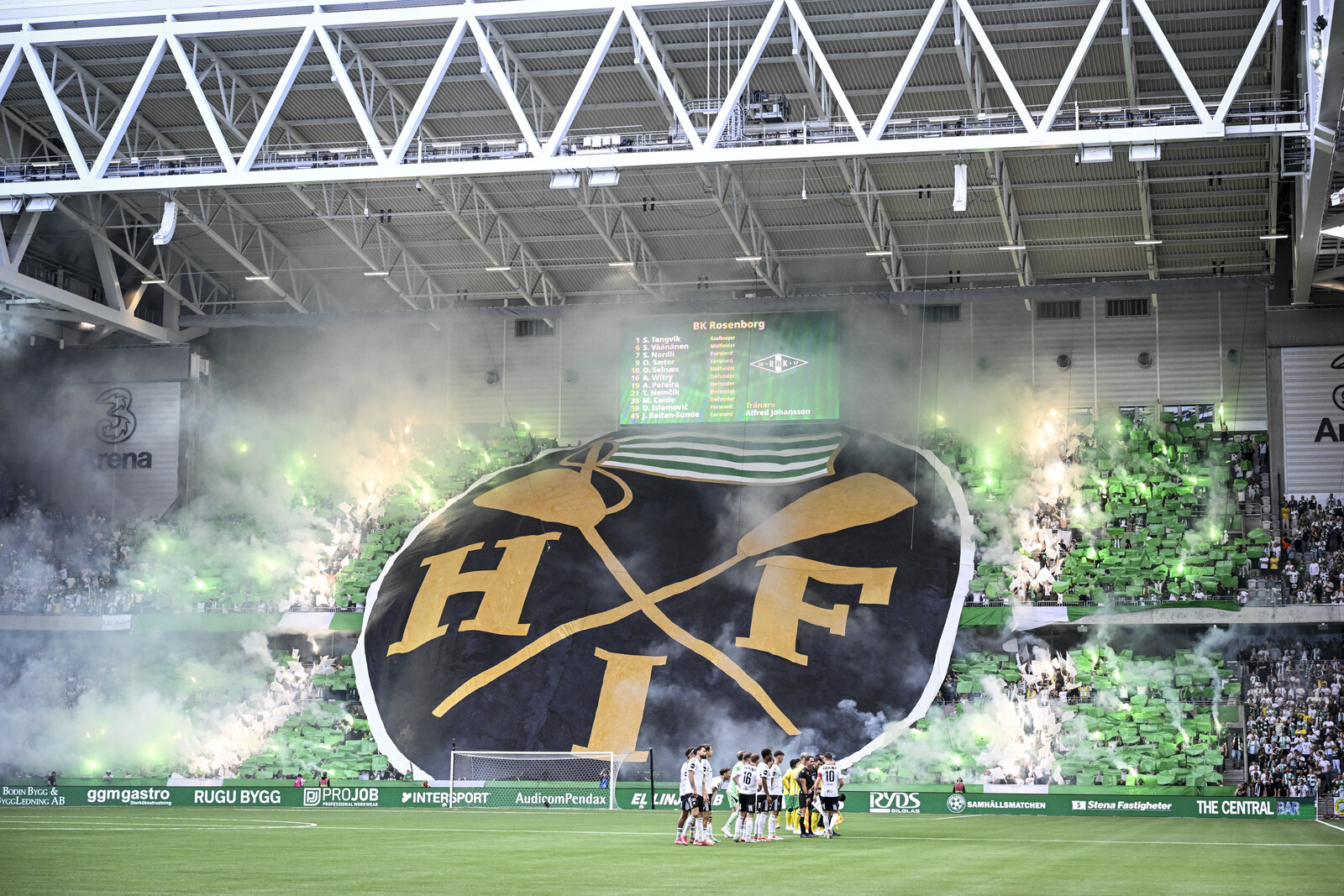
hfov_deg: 31.9
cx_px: 672
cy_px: 448
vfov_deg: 21.6
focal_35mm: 63
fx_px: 2352
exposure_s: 1/1000
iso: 2500
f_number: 3.5
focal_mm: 63
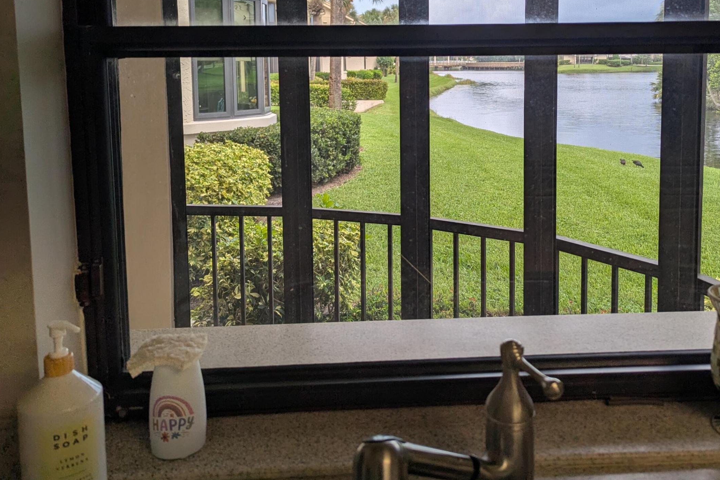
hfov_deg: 55.5
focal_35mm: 34
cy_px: 129
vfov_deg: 38.0
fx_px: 680
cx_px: 422
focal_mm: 6.81
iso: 45
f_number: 1.85
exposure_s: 1/355
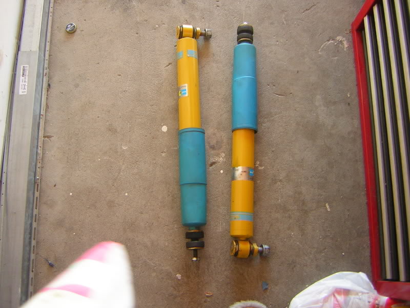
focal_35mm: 36
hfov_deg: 51.4
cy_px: 154
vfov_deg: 39.7
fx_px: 426
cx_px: 205
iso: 50
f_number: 2.6
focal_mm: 4.7
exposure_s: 1/19.3
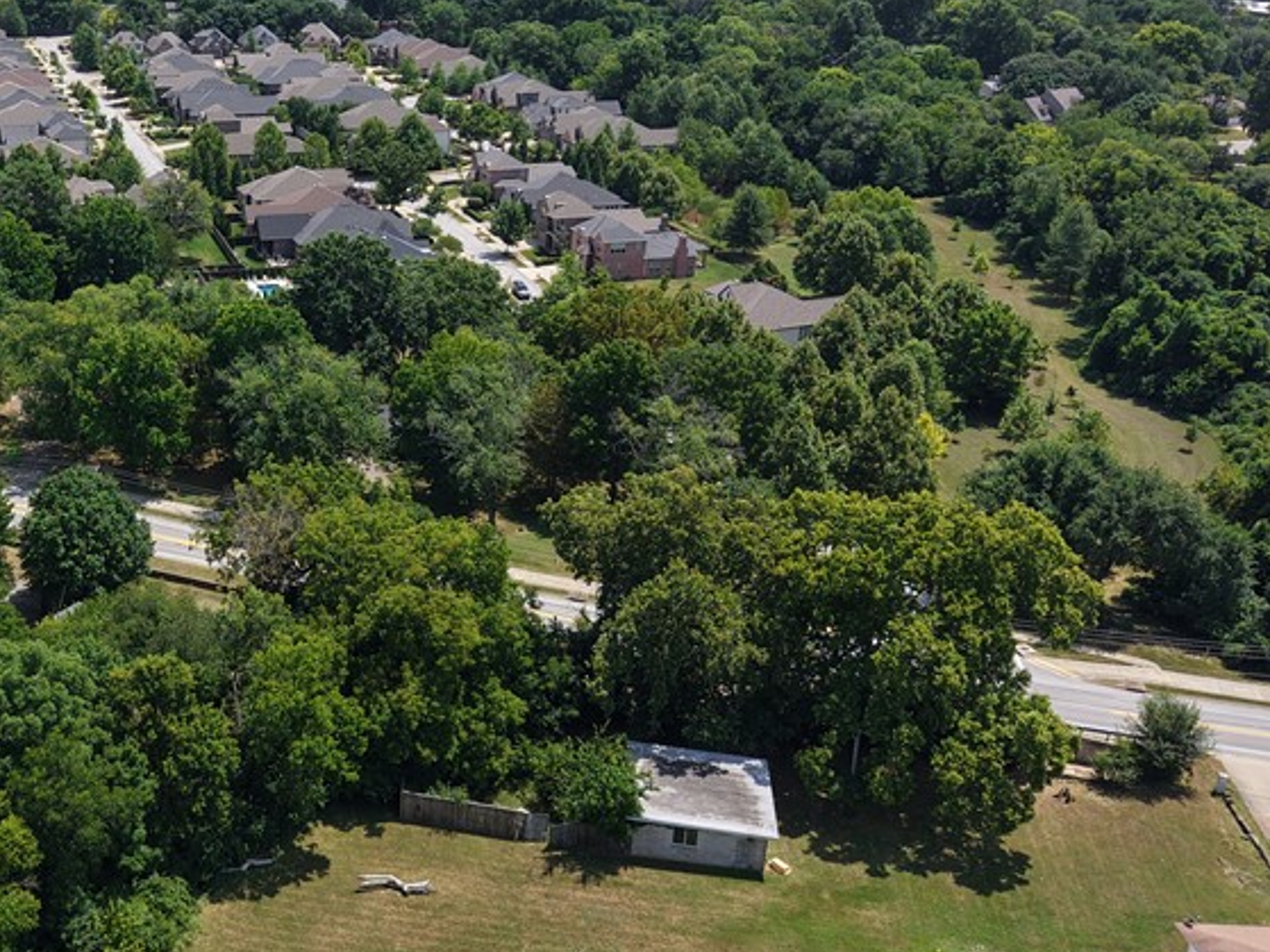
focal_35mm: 44
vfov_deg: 32.7
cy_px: 350
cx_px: 182
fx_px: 1614
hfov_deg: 40.4
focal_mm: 8.67
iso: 200
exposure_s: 1/4000
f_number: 1.8
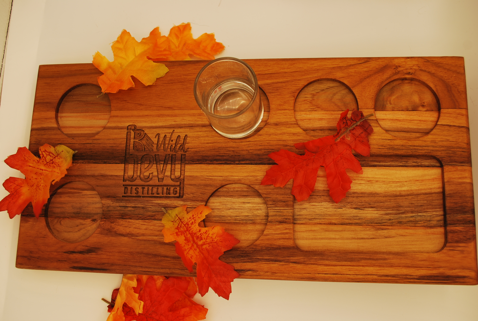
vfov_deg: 40.1
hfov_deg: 57.1
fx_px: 439
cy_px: 160
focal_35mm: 33
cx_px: 239
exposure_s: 1/125
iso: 100
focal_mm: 22
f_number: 5.6
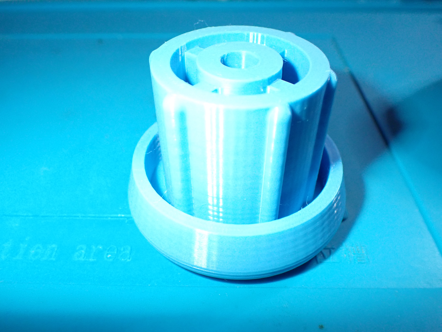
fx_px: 383
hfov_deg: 60.0
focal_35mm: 30
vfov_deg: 46.8
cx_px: 221
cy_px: 166
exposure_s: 1/30
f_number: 6.3
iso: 800
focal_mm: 5.4
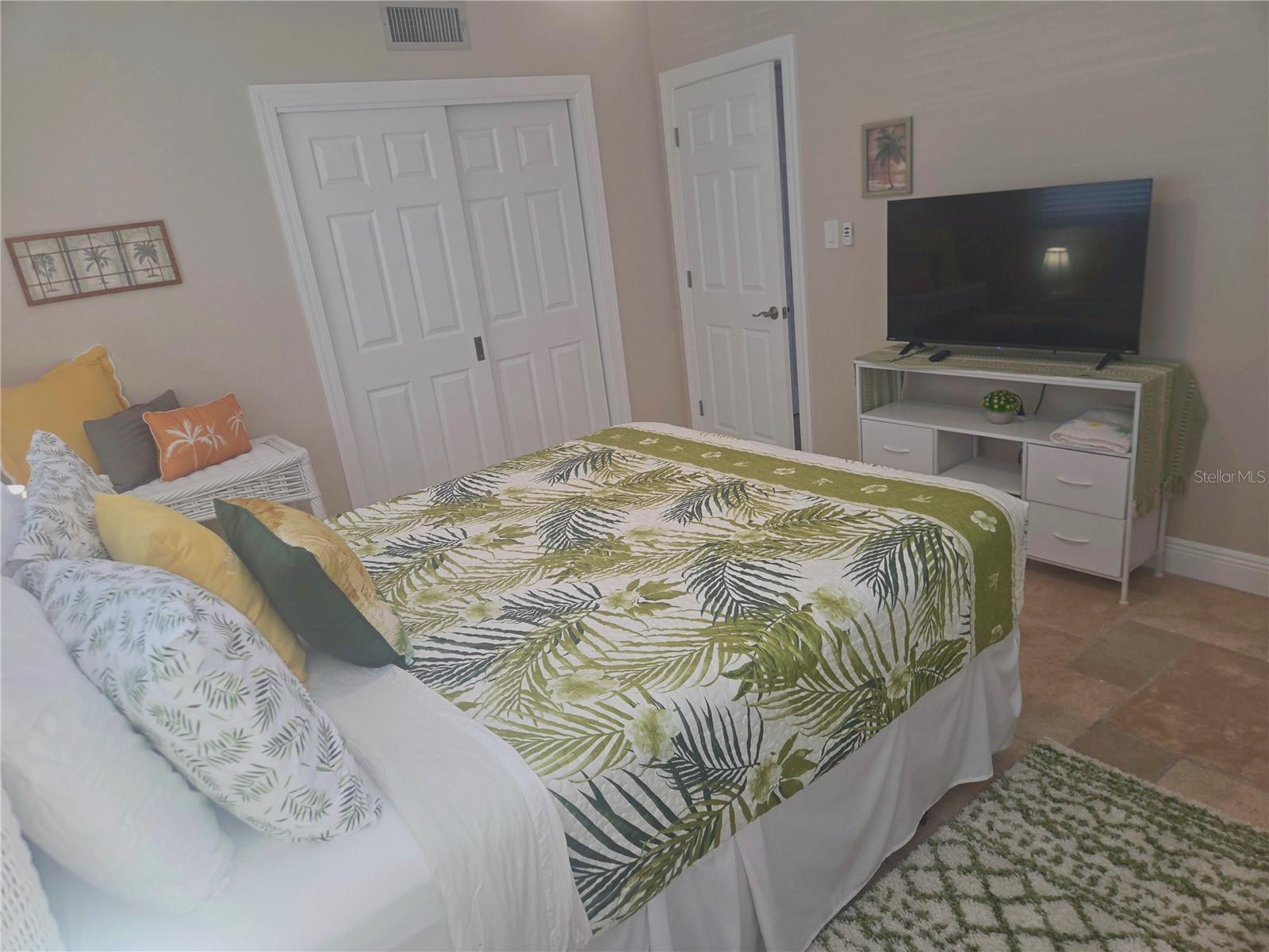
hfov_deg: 73.9
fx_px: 843
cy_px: 476
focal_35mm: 23
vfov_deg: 58.9
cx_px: 634
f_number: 1.8
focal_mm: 5.4
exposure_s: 1/60.2
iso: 100
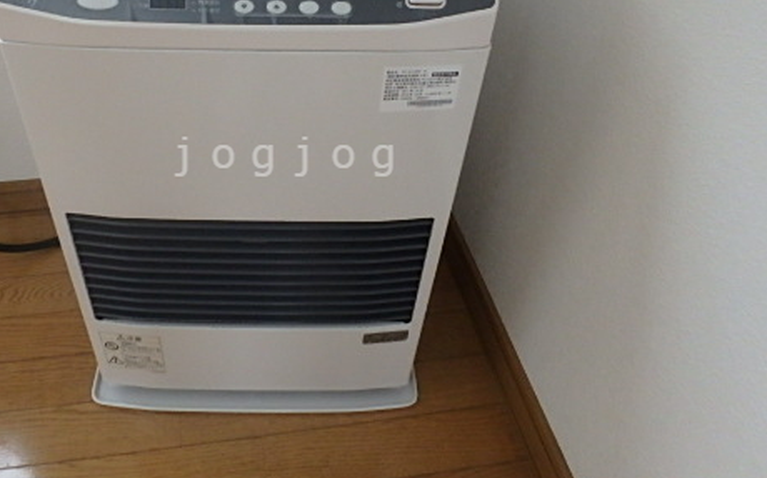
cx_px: 288
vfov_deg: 40.0
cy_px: 157
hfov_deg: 60.5
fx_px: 648
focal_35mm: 31
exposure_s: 1/50
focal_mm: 3.7
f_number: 3.5
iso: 500
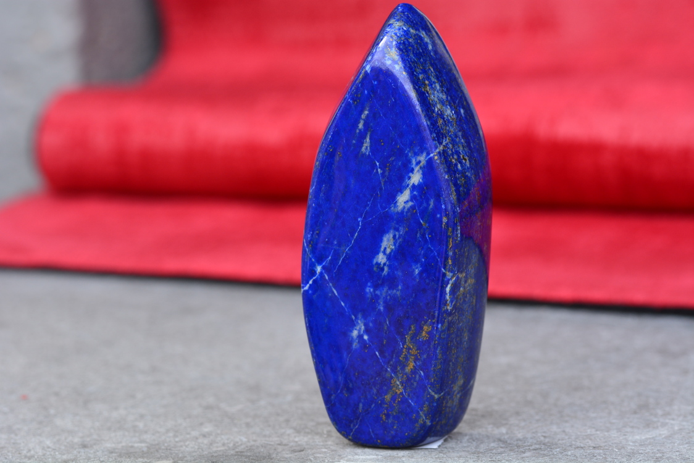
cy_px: 232
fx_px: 3037
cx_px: 347
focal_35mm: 158
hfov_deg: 13.0
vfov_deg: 8.7
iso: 220
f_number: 10
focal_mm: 105
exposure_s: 1/60
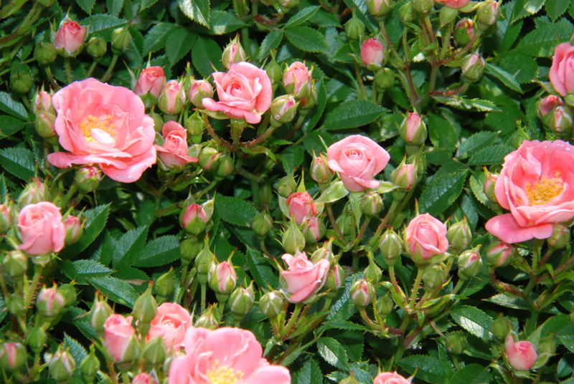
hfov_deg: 4.6
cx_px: 287
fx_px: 7185
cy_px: 192
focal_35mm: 450
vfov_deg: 3.1
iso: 800
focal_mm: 300
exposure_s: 1/200
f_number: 18
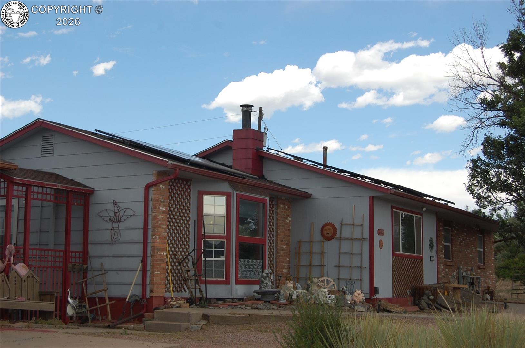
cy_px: 174
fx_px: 830
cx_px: 262
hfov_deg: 35.1
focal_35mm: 57
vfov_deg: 23.7
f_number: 5.6
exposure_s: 1/500
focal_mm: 38
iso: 280
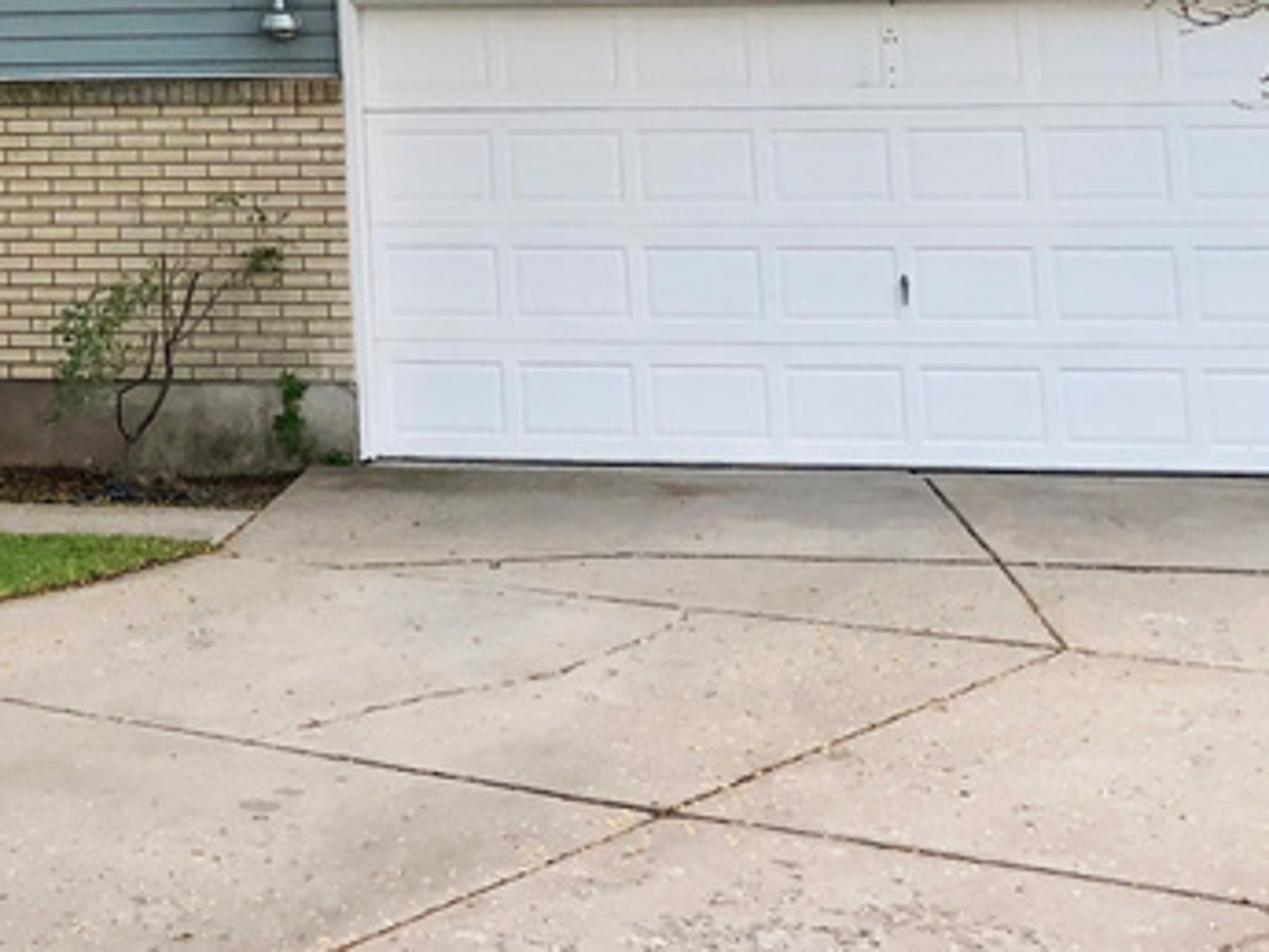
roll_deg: -0.3
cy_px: -349
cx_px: -107
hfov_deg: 22.3
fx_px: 3044
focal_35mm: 83
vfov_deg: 16.6
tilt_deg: +10.5
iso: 32
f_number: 1.8
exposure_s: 1/120
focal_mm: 4
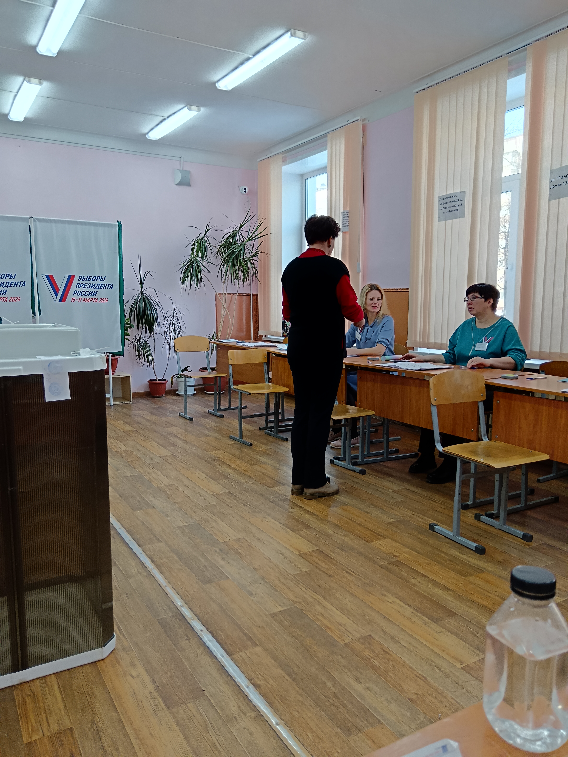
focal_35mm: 27
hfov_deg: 51.4
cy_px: 378
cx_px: 284
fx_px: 591
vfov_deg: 65.3
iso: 576
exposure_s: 1/100
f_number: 1.9
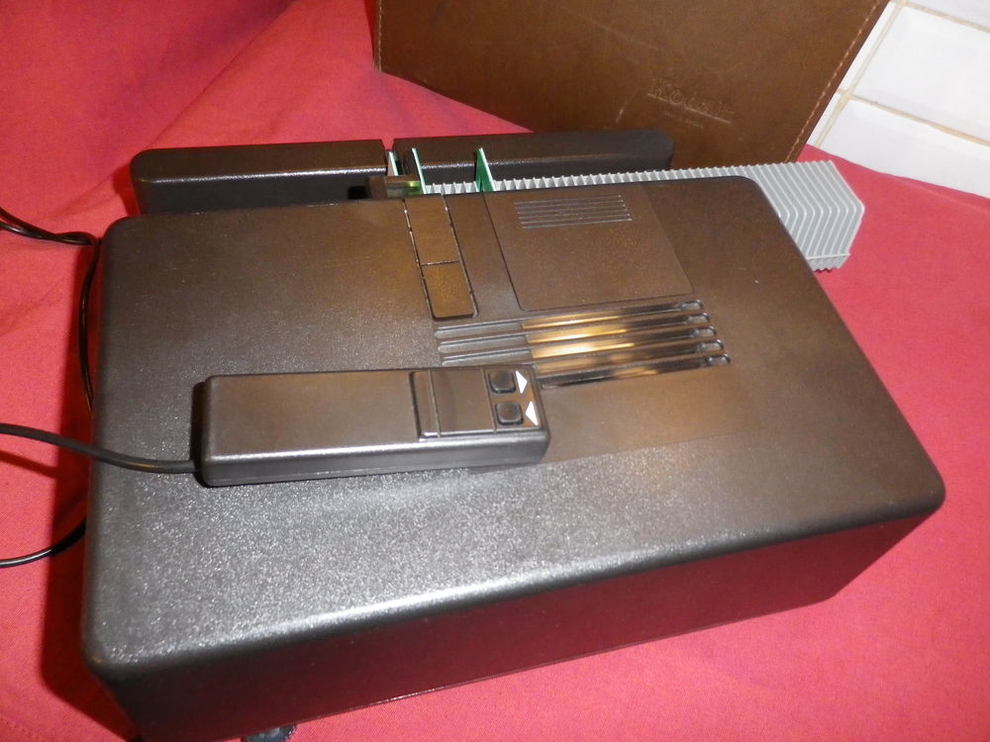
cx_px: 495
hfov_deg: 69.4
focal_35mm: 25
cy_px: 371
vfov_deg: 54.9
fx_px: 715
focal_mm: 4.5
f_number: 3.5
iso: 400
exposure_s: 1/50
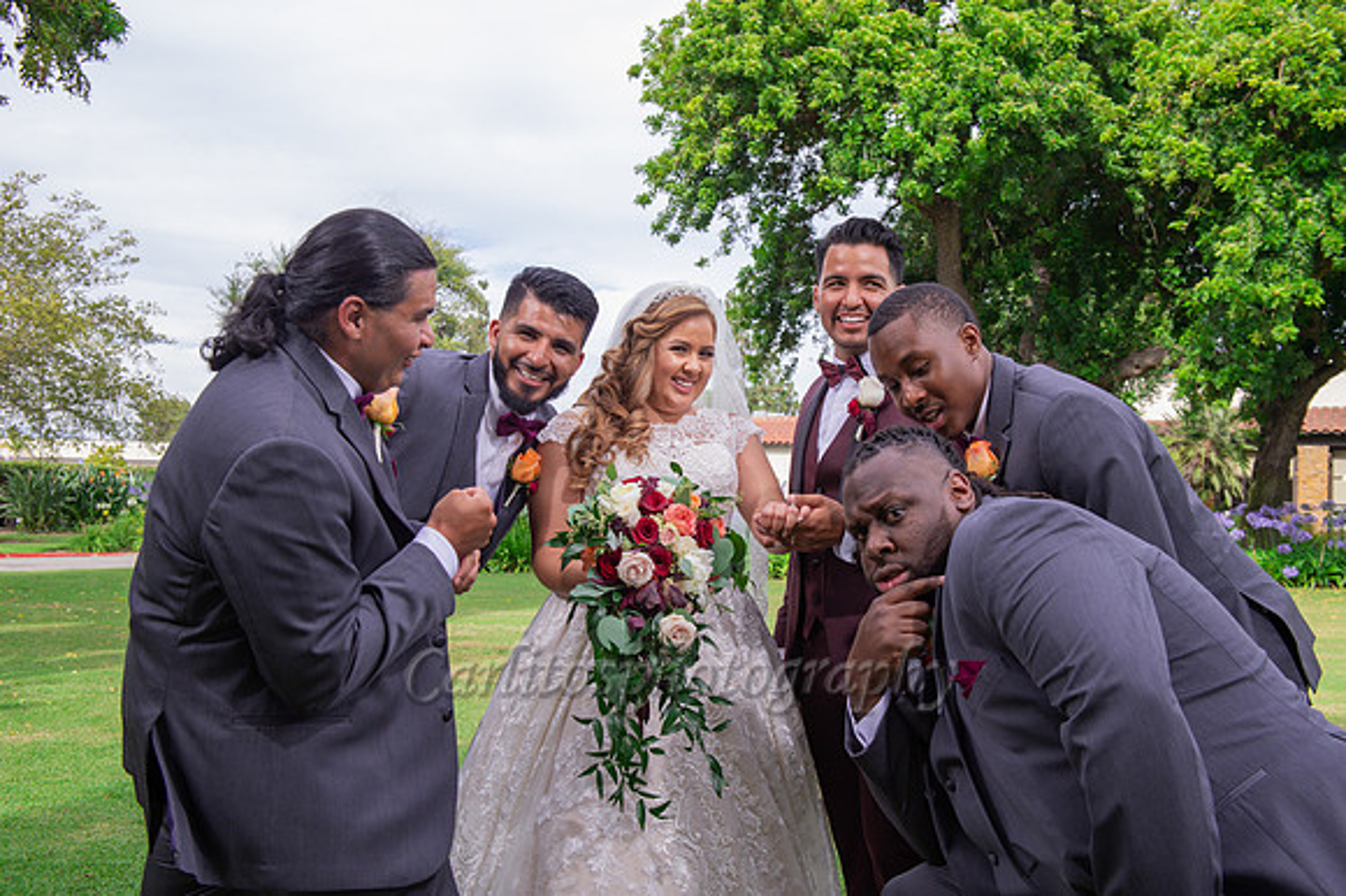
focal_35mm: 38
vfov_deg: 35.0
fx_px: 1420
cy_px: 448
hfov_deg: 50.7
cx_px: 673
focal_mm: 38
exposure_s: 1/250
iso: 400
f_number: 7.1
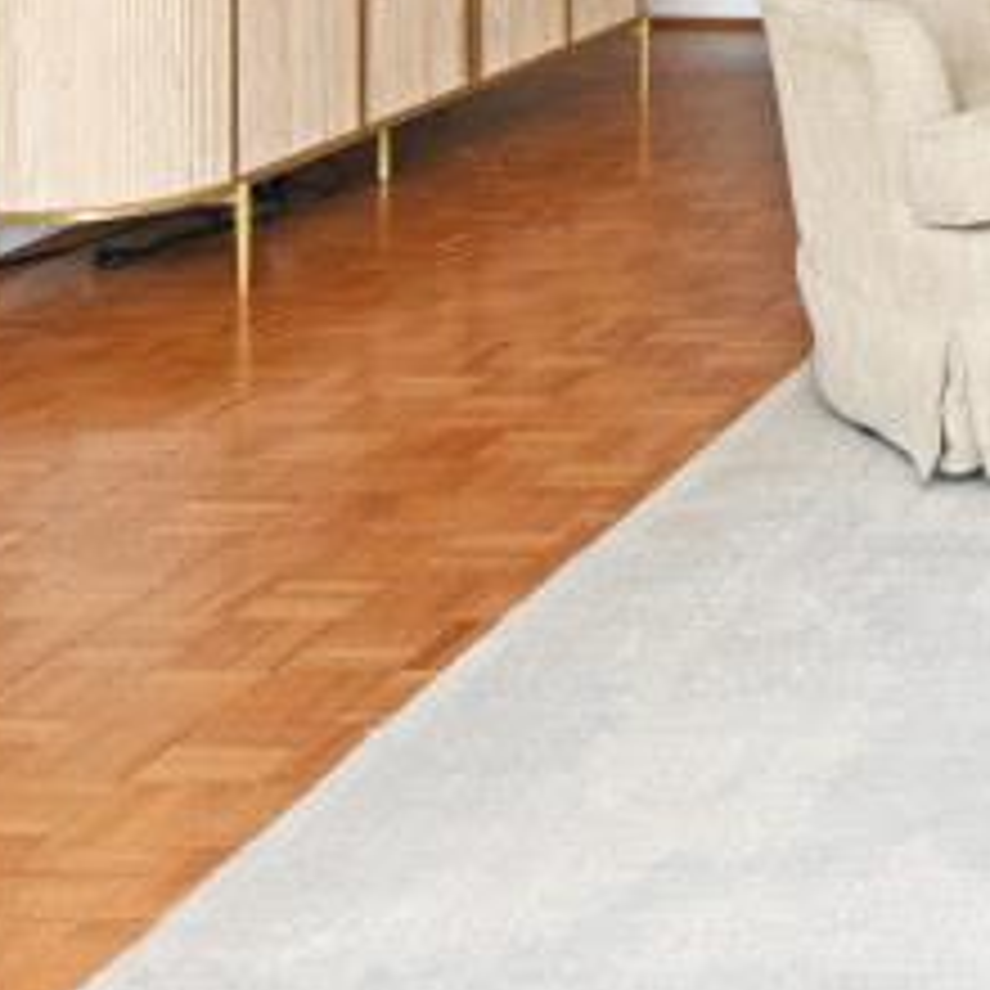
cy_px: -396
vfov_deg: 19.3
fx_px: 2621
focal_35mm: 81
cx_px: 1724
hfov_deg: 17.7
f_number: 4
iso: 320
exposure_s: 1/60
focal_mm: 14
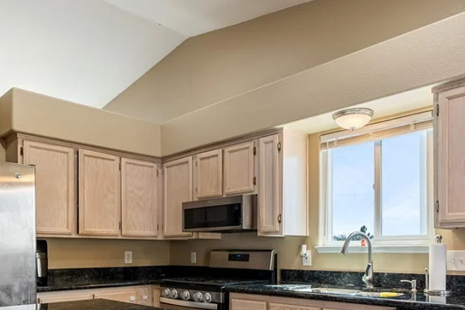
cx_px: 256
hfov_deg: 58.6
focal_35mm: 32
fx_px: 413
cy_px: 241
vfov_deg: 39.7
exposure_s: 1/15
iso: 160
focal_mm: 17
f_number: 5.6
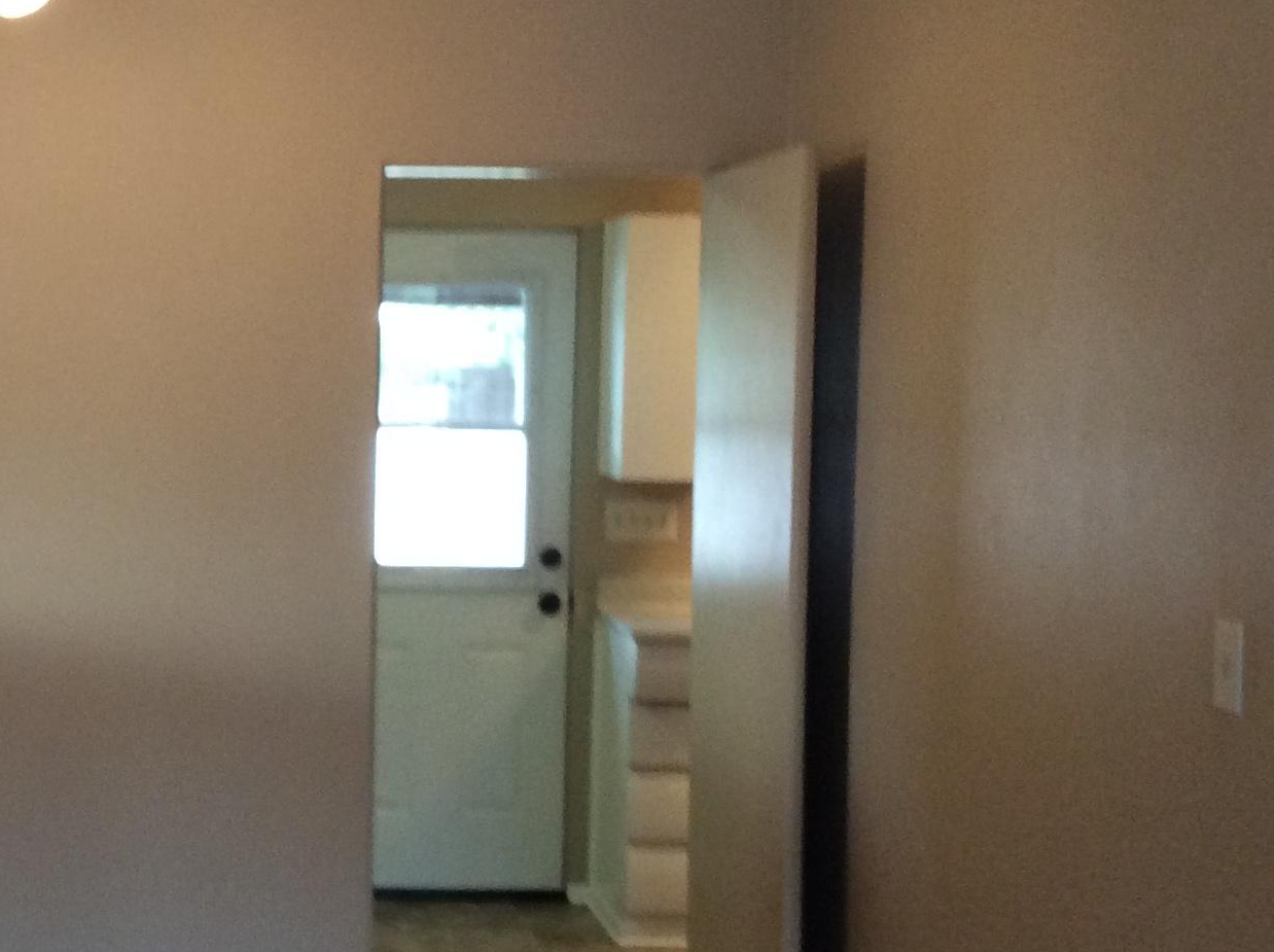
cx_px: 216
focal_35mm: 67
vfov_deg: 21.9
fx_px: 2463
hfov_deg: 28.3
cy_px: 505
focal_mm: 3.3
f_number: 2.4
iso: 160
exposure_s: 1/24
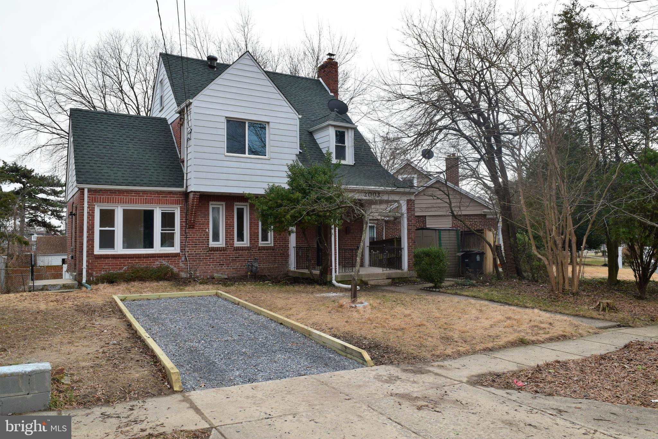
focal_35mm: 27
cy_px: 220
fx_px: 493
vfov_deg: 47.9
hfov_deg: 67.4
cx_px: 329
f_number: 9
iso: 400
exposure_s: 1/160
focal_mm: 18
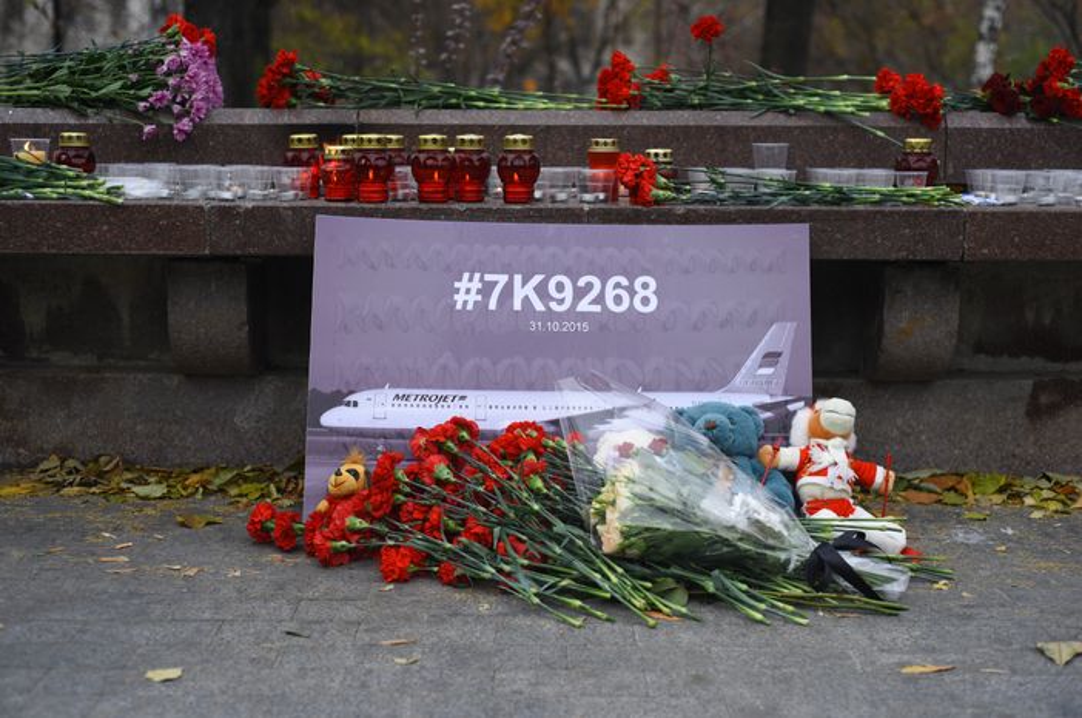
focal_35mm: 50
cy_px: 359
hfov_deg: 39.6
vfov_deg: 26.9
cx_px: 541
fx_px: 1501
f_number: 2.8
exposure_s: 1/2500
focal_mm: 50
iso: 500
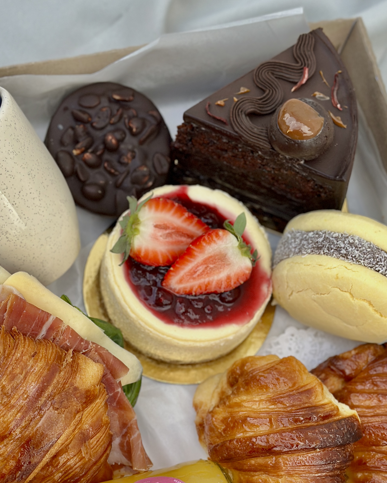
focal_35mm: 77
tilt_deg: -67.9
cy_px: 293
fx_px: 1102
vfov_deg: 24.7
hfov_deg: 19.9
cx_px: 174
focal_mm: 6.86
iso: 80
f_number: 1.78
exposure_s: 1/903
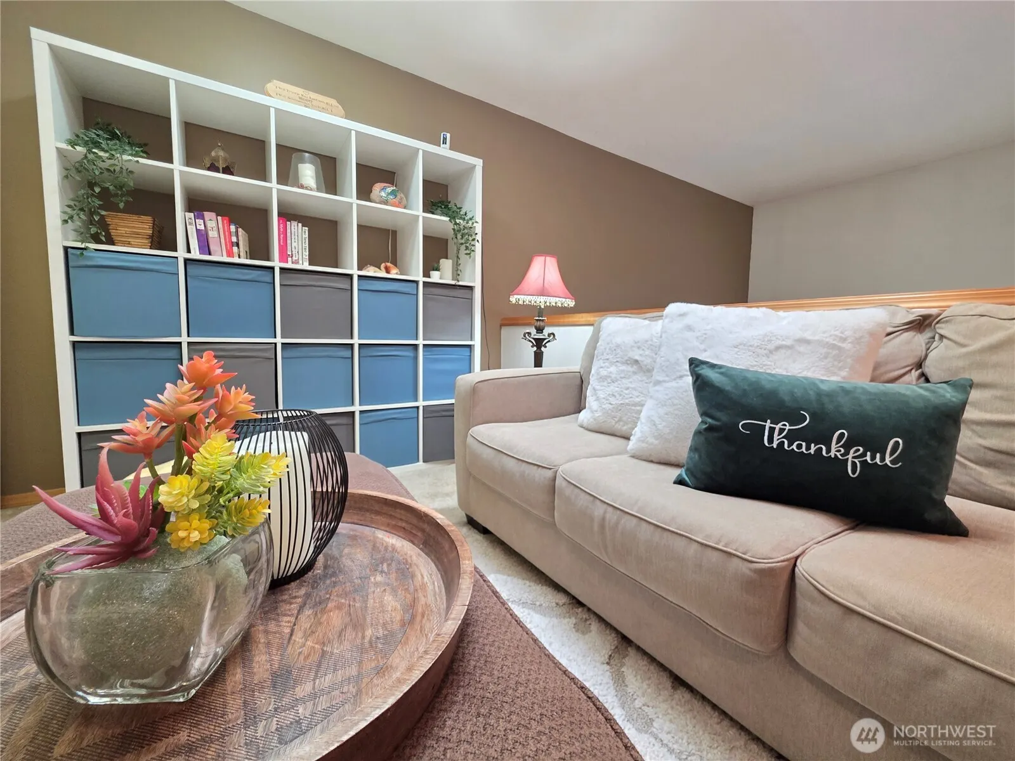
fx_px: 381
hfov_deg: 106.2
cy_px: 380
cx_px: 508
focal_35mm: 13
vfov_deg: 89.9
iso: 400
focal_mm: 2.2
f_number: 1.9
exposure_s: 1/60
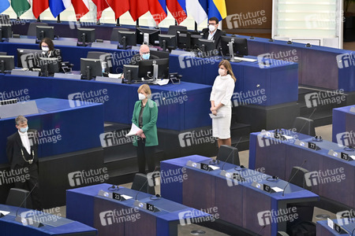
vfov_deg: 8.6
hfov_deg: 12.8
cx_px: 178
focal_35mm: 160
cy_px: 118
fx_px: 1578
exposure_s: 1/250
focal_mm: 160
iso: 1000
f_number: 2.8
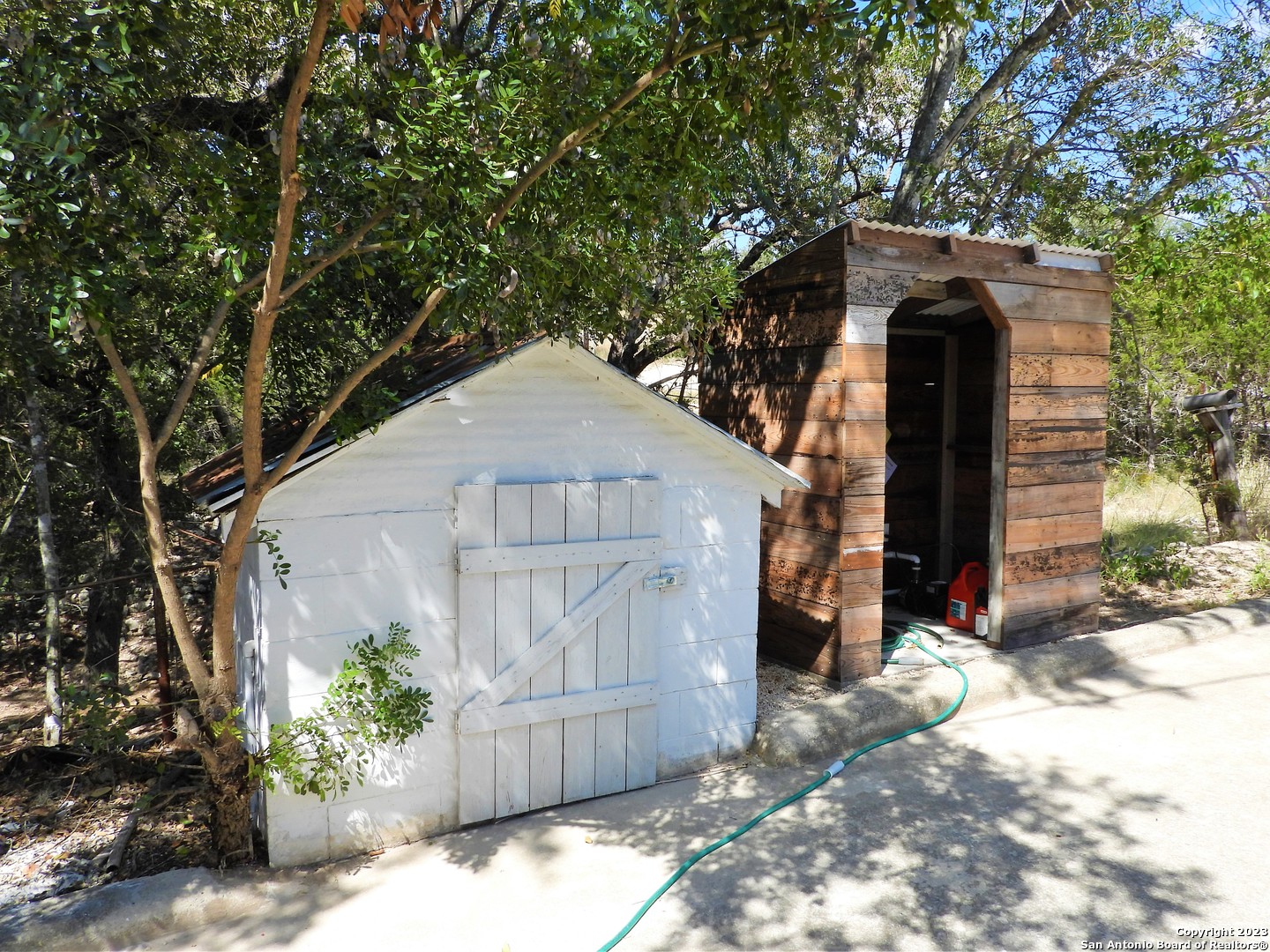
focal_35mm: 24
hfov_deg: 71.6
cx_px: 635
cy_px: 476
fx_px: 881
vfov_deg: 56.8
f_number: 4.5
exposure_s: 1/400
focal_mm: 4.3
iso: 100
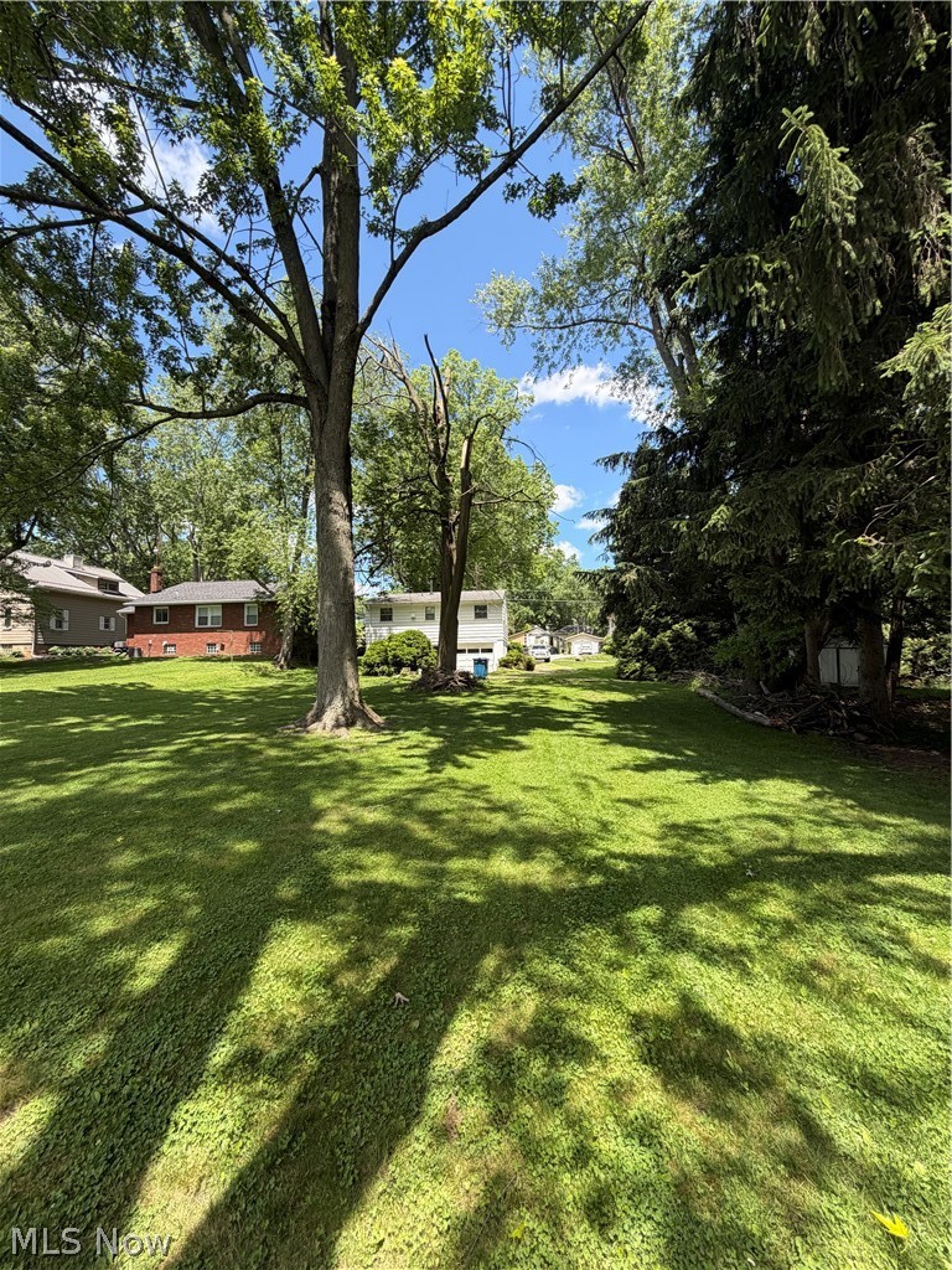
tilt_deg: +3.4
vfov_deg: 102.1
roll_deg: +1.5
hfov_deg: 85.7
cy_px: 635
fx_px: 513
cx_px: 476
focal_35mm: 14
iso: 50
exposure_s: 1/502
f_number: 2.2
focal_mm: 2.22
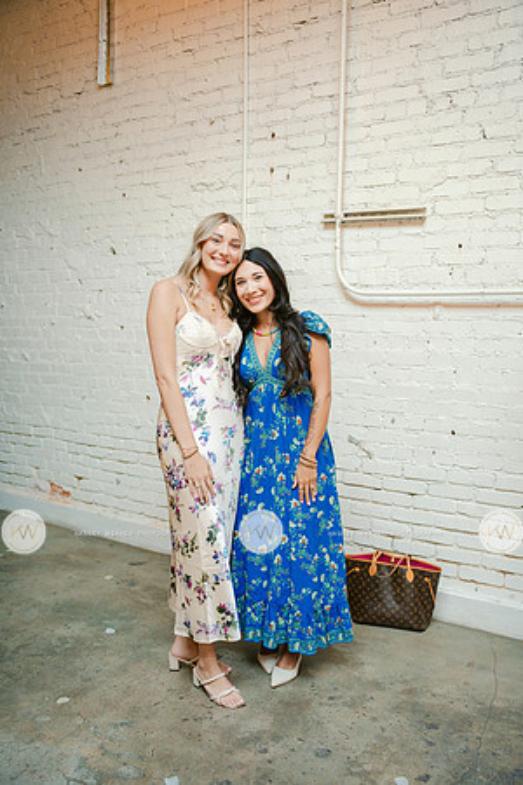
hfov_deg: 40.5
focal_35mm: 32
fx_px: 708
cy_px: 392
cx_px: 262
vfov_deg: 58.0
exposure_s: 1/250
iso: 1250
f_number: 2.8
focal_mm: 32.5
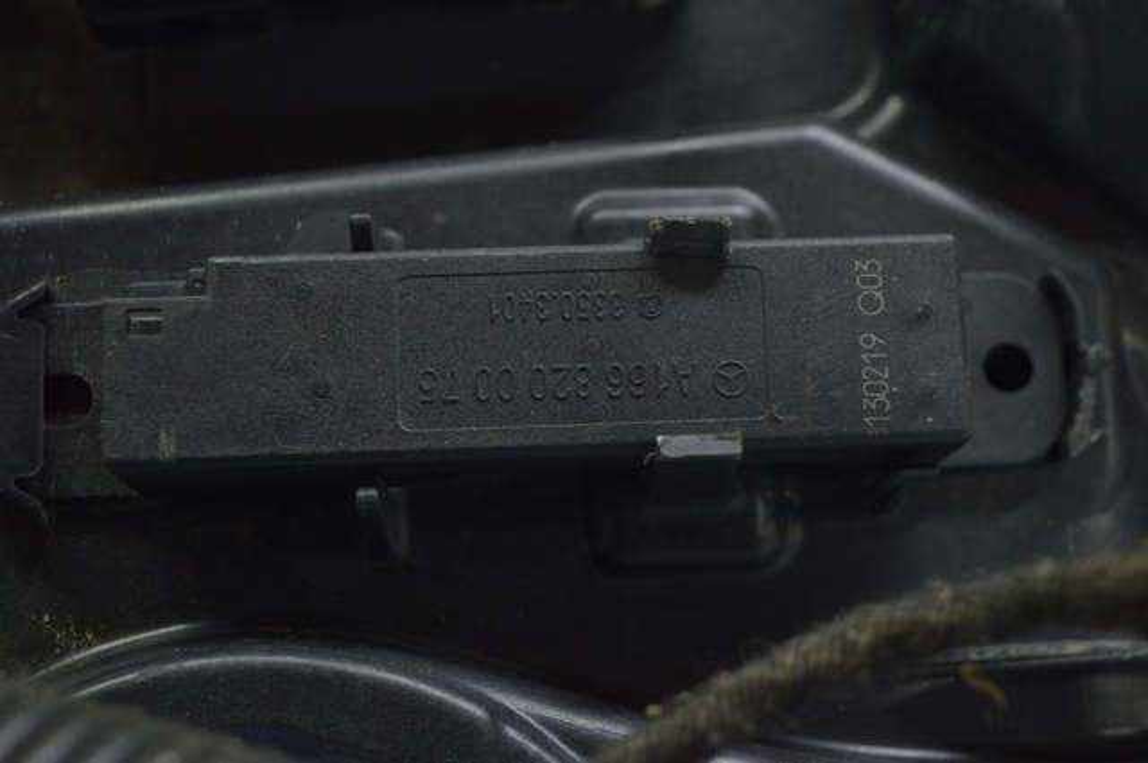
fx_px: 1911
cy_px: 382
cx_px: 574
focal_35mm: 60
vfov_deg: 22.6
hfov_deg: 33.4
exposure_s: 1/20
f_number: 5.6
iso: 400
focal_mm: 40
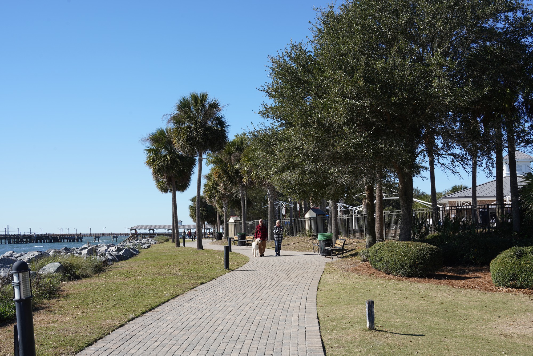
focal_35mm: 40
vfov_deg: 33.4
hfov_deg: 48.5
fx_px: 592
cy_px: 178
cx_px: 266
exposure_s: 1/100
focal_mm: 40
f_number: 13
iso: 100
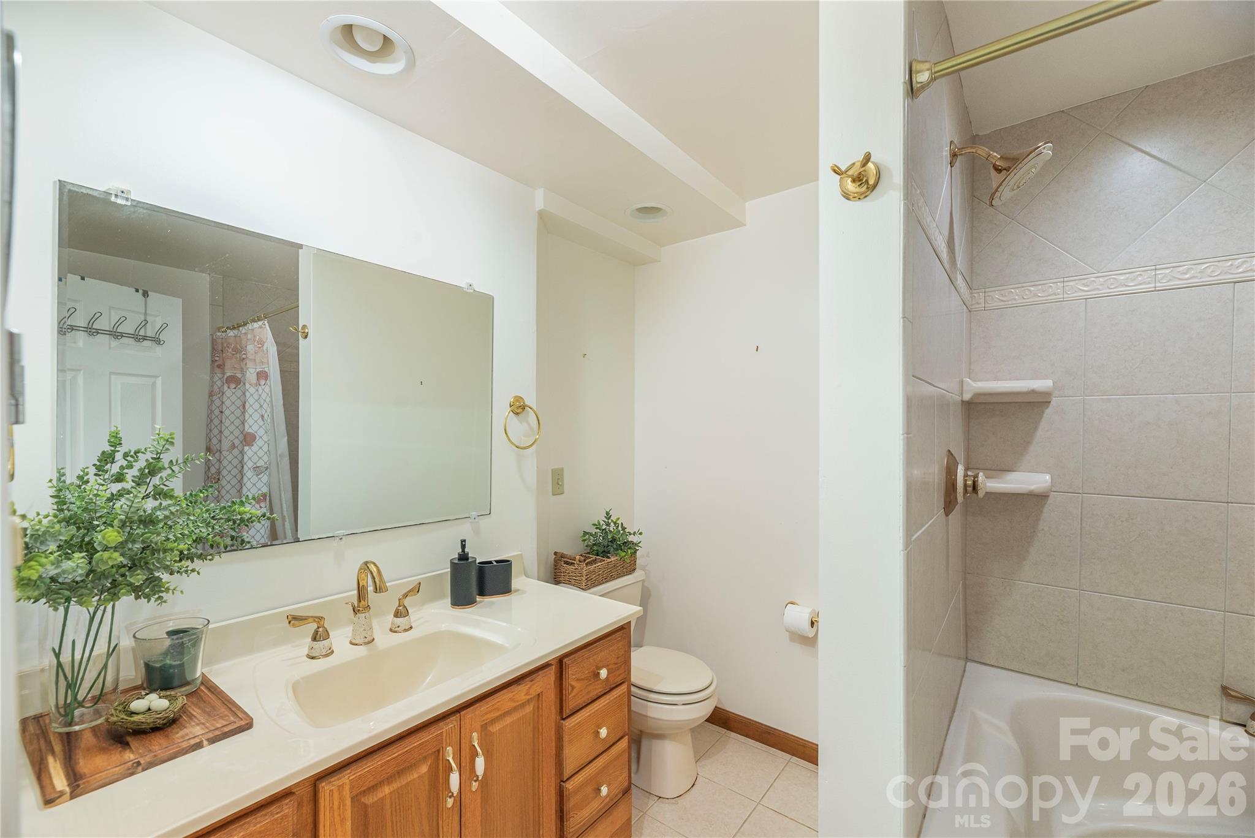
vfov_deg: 81.3
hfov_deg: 104.2
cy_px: 419
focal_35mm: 14
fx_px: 488
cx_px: 628
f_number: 7.1
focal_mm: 14
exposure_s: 4
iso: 320
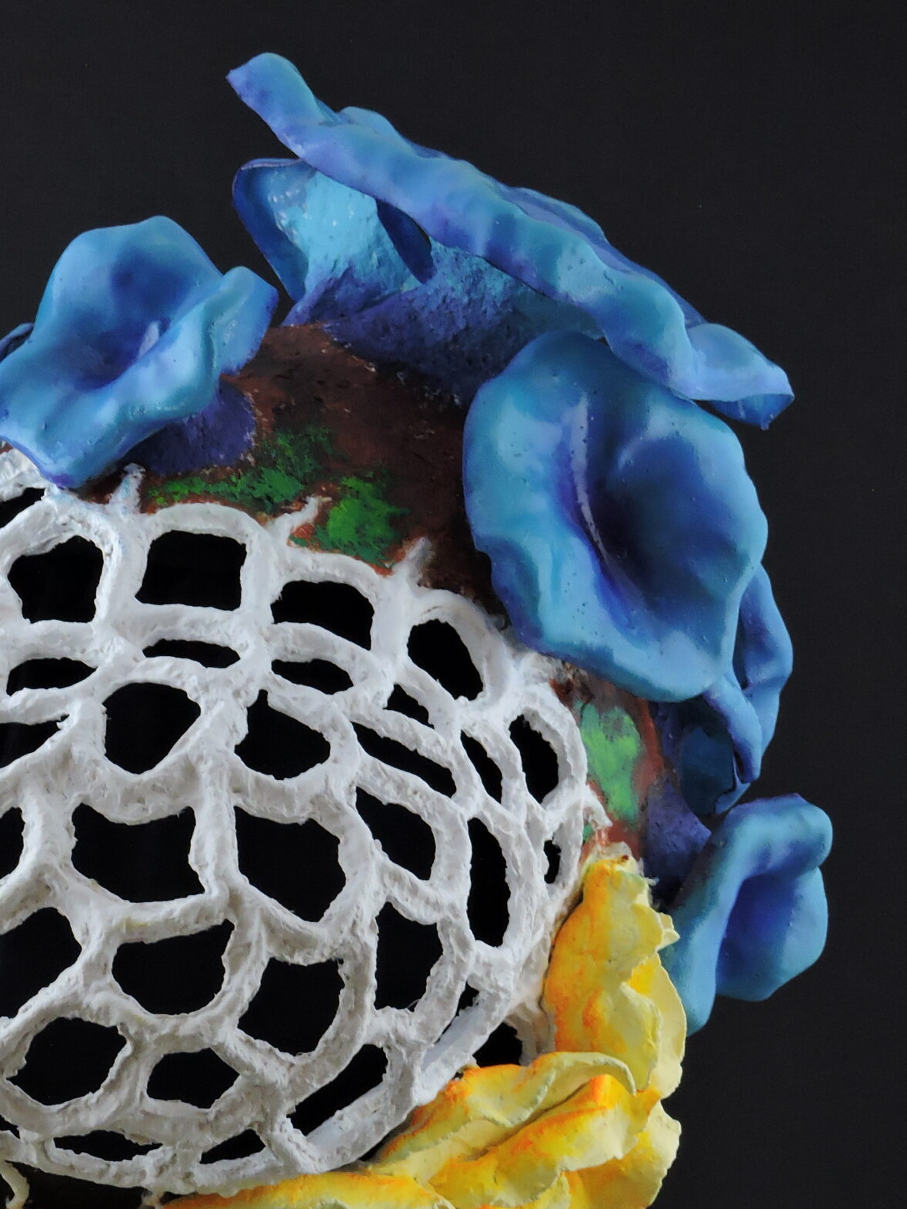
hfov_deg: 12.9
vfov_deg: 17.2
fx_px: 3983
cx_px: 173
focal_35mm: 114
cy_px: 904
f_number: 4.5
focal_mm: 12.5
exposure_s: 1/8
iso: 560
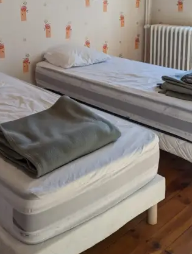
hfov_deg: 31.3
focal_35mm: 46
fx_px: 339
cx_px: 59
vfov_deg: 39.4
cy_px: 48
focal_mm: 6.81
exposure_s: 1/143
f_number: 1.85
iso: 53
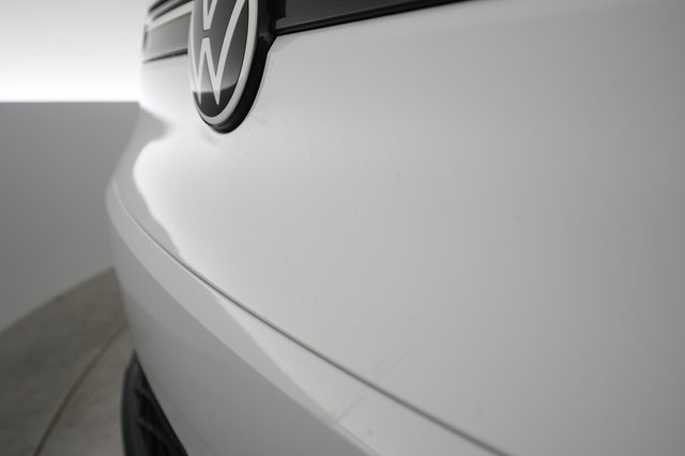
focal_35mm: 28
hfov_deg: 65.5
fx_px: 532
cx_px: 342
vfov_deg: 46.4
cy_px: 228
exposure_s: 1/100
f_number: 4.5
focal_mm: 28
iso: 1000
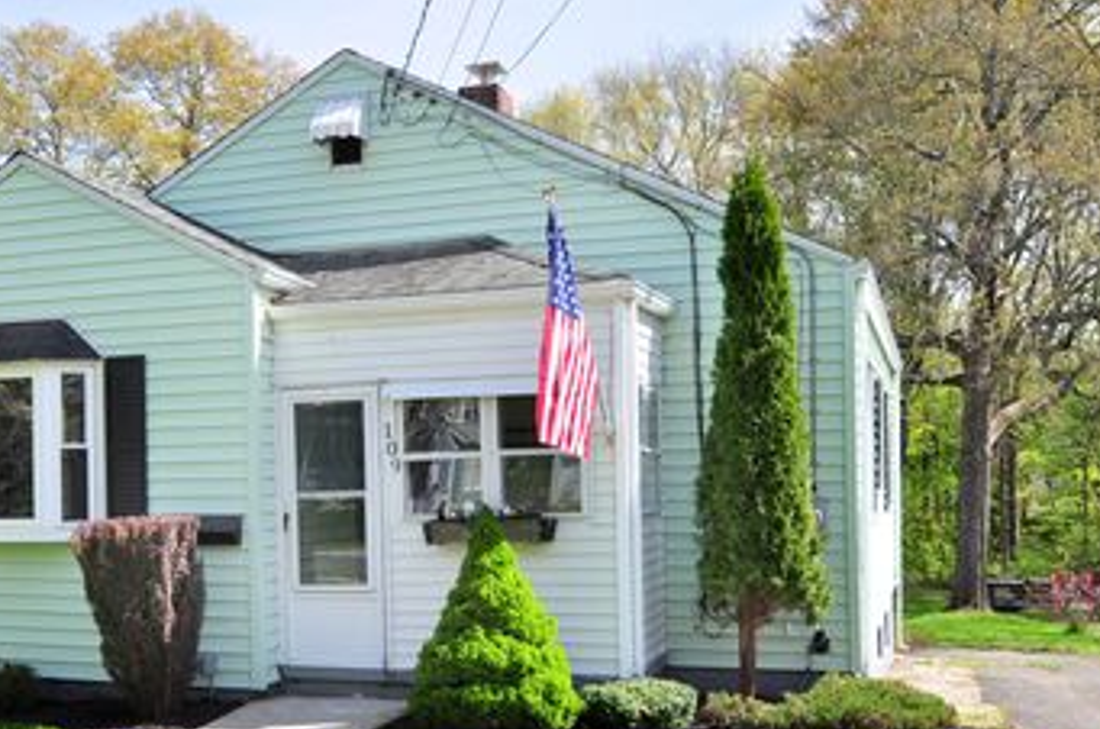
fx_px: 1342
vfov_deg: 30.2
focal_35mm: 44
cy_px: 481
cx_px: 410
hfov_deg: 44.2
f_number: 7.1
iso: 200
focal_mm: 20
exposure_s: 1/250
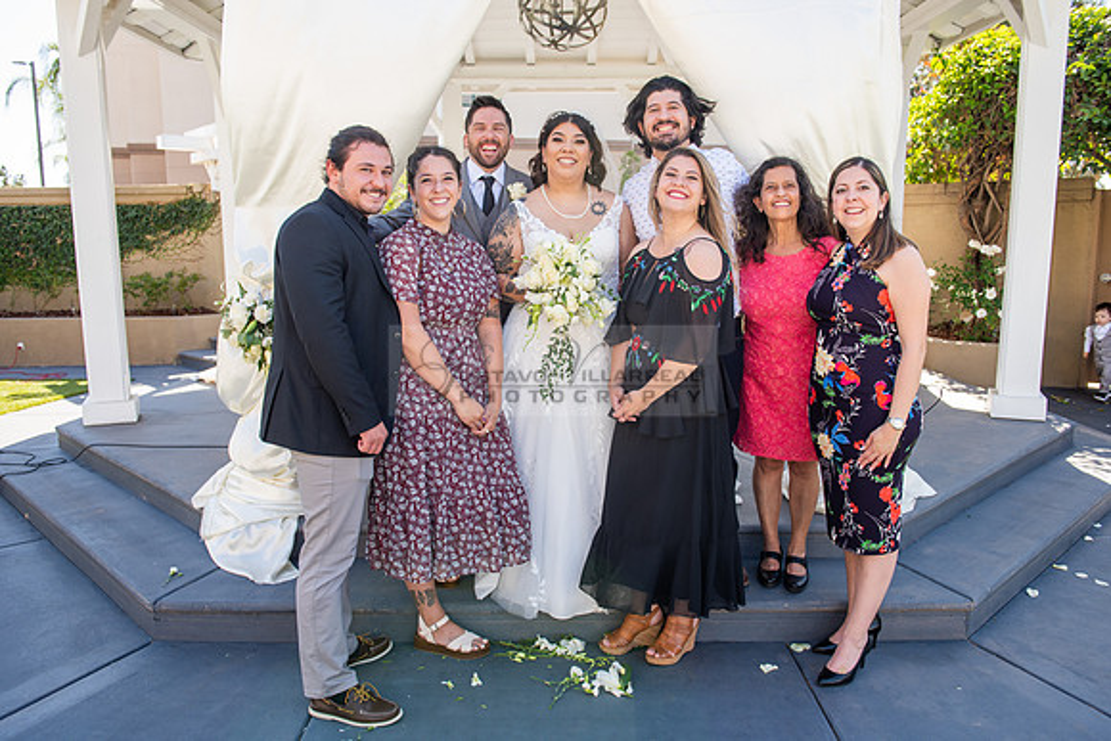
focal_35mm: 28
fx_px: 864
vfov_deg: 46.4
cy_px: 370
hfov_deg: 65.5
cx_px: 556
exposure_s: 1/125
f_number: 5
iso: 100
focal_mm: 28
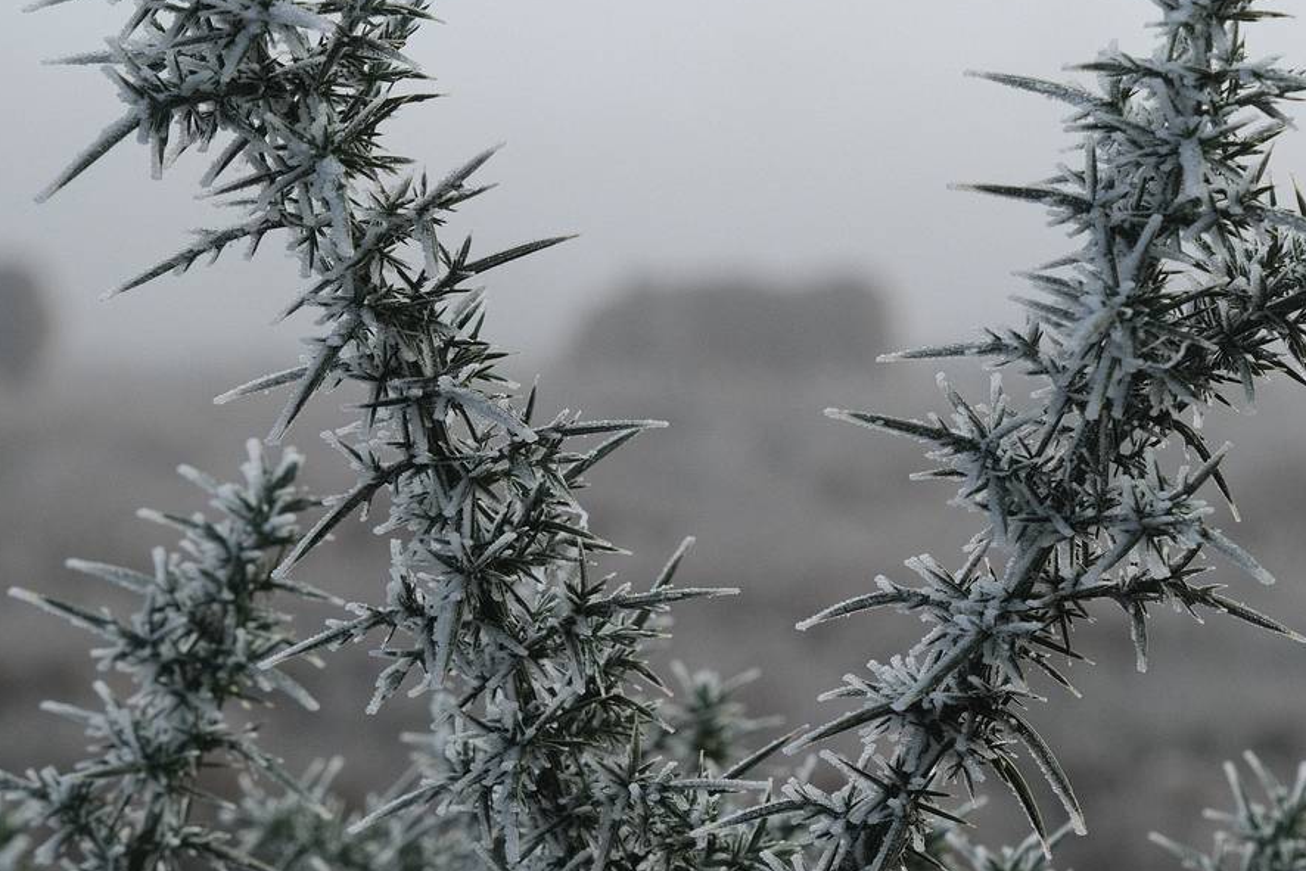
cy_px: 530
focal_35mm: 148
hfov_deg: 13.9
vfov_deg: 9.3
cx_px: 744
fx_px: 5370
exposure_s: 1/1500
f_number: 5.6
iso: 640
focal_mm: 54.5
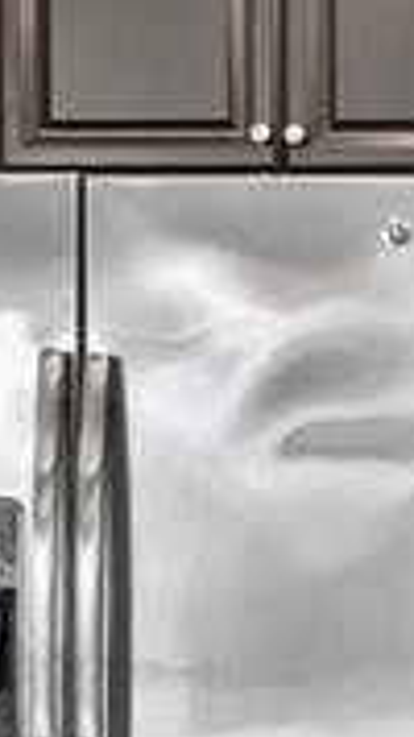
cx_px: 1039
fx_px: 2579
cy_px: 480
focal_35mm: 132
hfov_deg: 8.3
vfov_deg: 16.2
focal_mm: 14
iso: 250
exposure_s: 1
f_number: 7.1
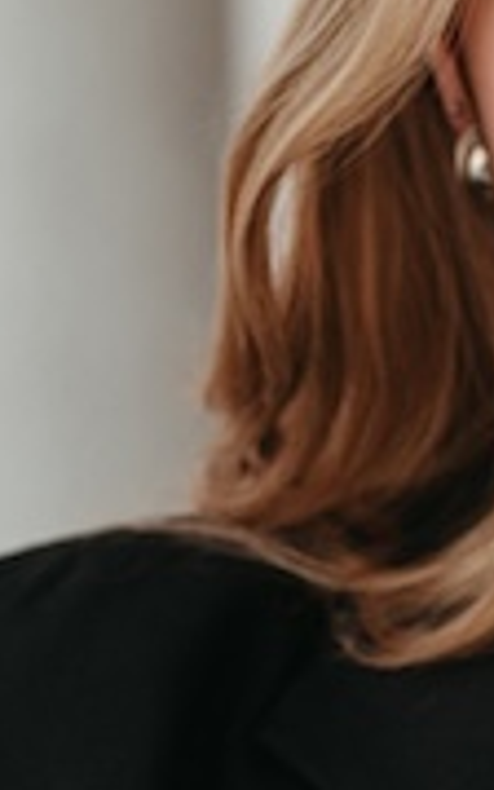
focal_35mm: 385
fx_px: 8287
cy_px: 596
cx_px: 340
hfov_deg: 3.4
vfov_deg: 5.5
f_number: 1.8
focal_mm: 50
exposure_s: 1/640
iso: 100
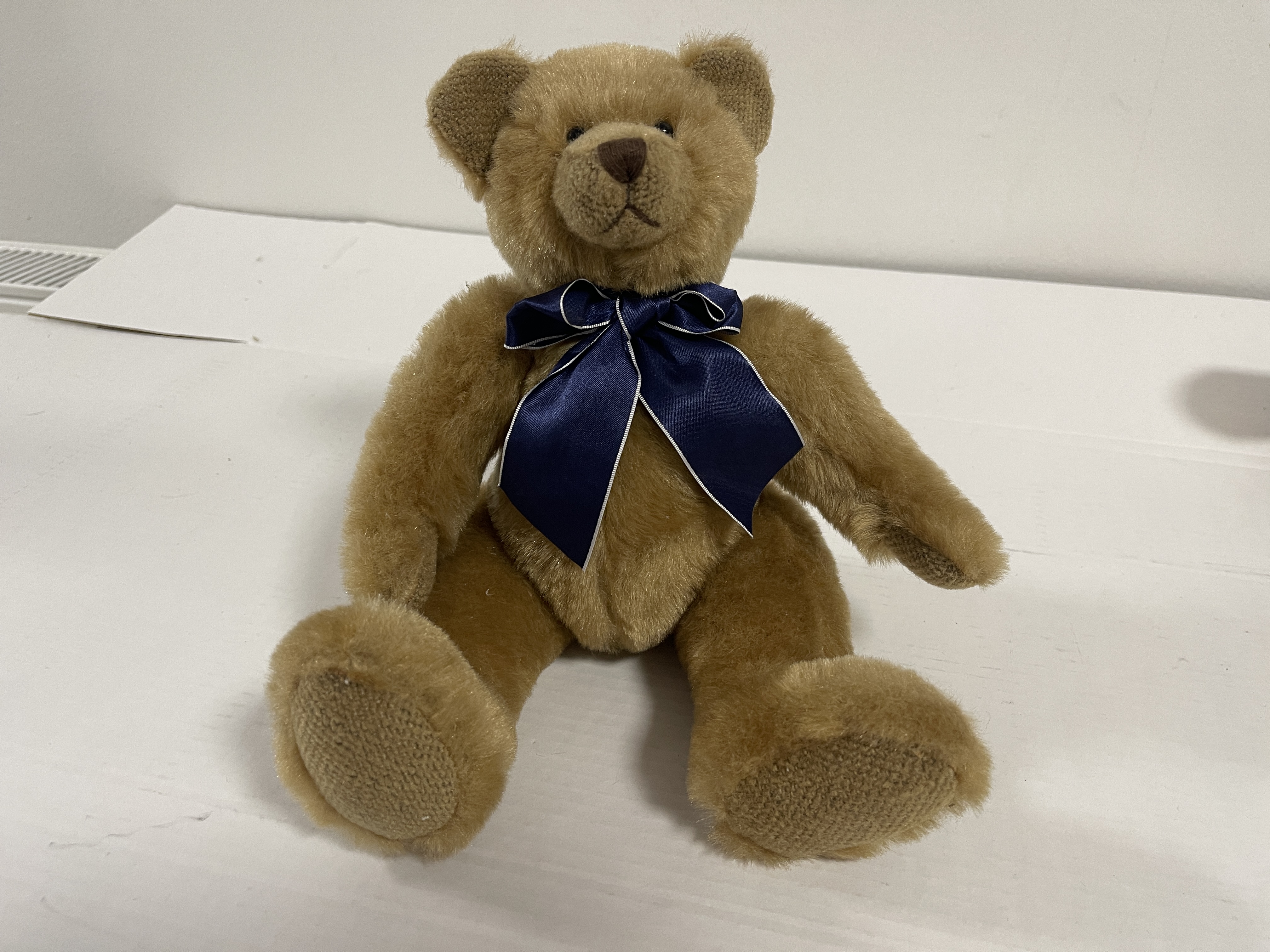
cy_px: 476
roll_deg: -0.5
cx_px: 635
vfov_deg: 54.9
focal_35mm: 25
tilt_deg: -30.4
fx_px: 917
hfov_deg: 69.4
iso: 125
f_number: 1.6
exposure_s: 1/50
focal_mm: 5.1
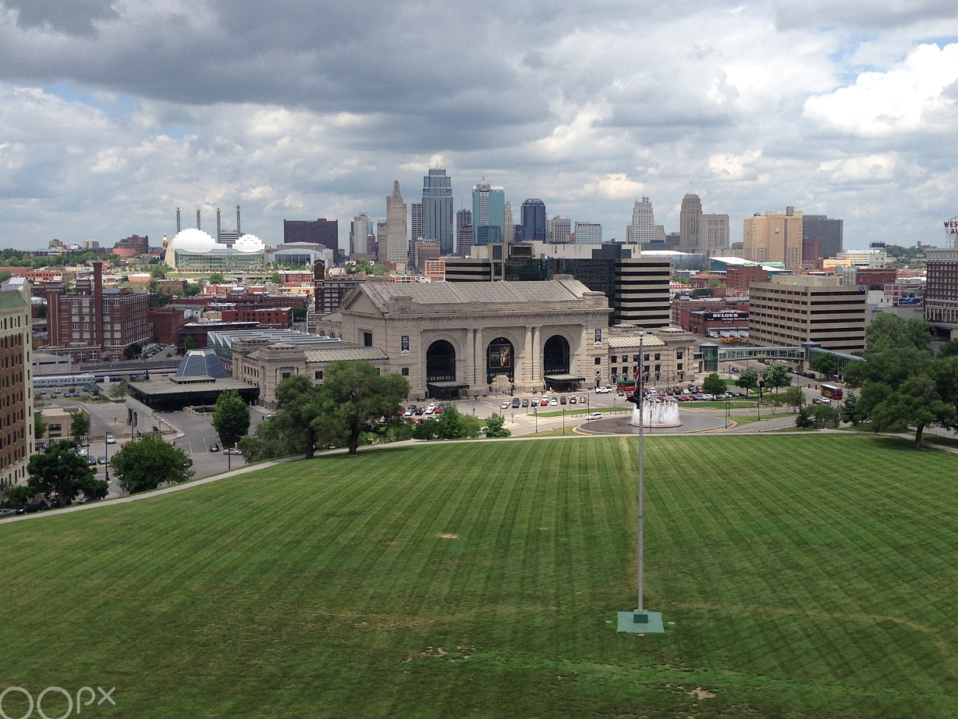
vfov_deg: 33.6
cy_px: 339
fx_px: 1190
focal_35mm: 43
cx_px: 546
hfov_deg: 43.7
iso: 50
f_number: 2.4
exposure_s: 1/2008
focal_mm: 4.12
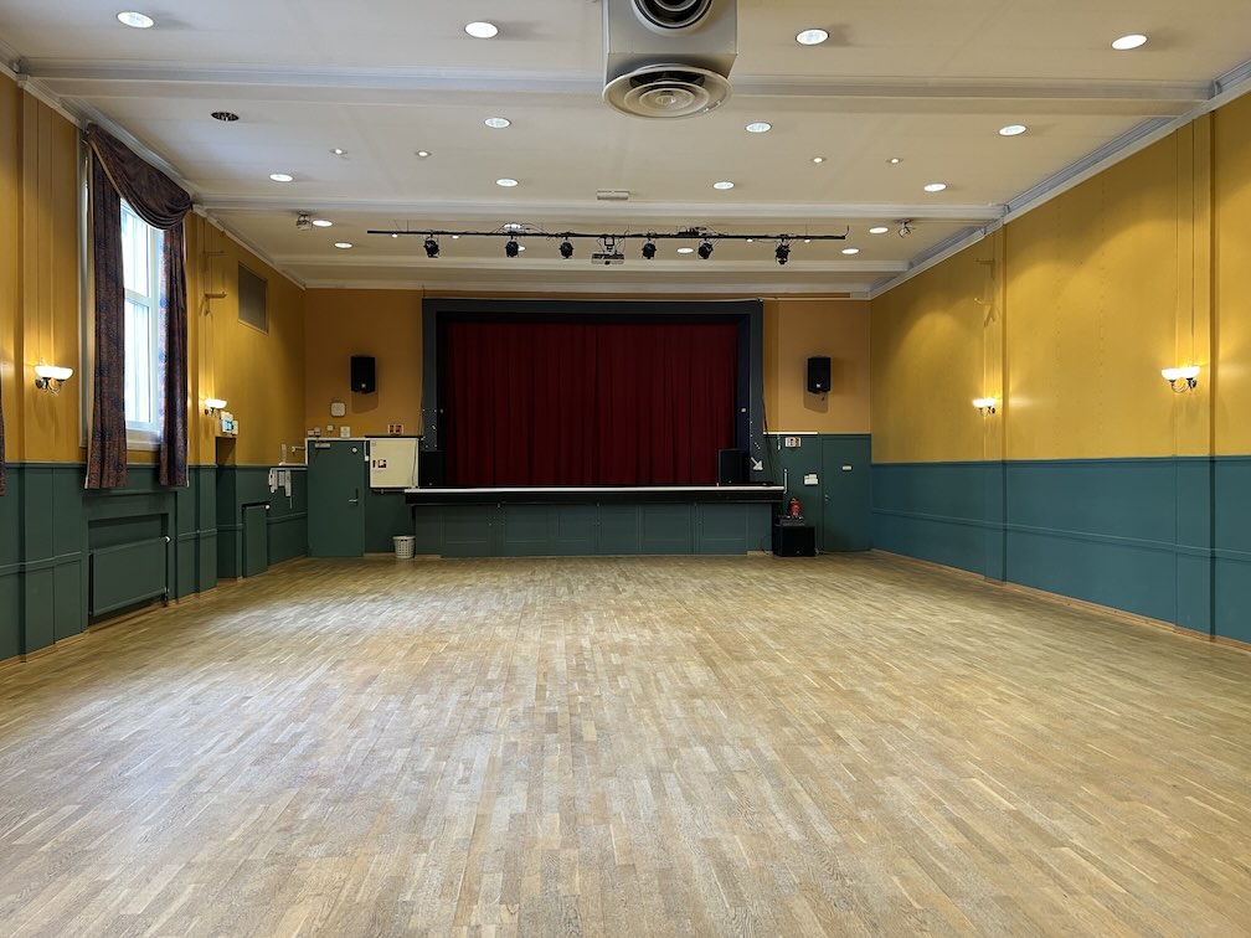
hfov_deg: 67.3
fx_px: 940
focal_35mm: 26
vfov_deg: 53.1
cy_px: 469
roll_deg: +0.1
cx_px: 626
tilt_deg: -0.2
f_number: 1.5
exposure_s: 1/50
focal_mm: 5.7
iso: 100
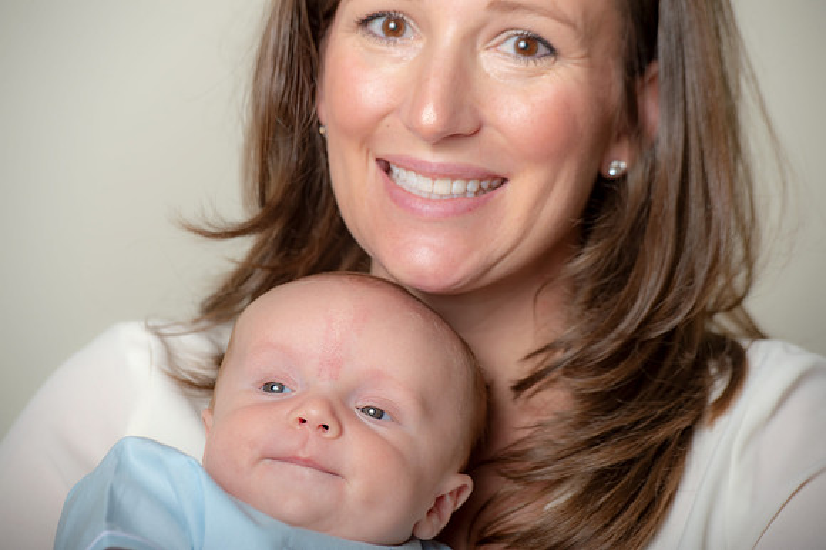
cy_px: 275
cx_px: 413
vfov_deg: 7.2
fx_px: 4357
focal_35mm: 190
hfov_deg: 10.8
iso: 250
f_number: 5.6
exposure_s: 1/200
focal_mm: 190
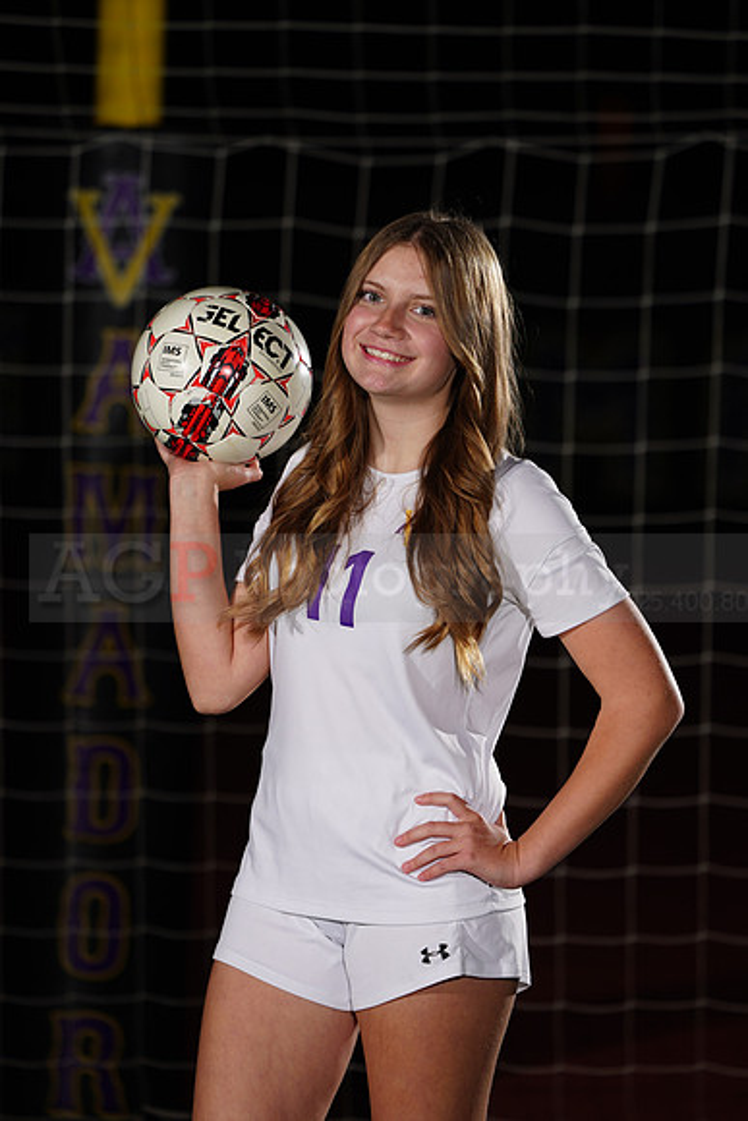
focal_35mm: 327
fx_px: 10185
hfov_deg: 4.2
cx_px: 374
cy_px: 560
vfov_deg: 6.3
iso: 200
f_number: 7.1
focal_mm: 327
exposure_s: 1/200
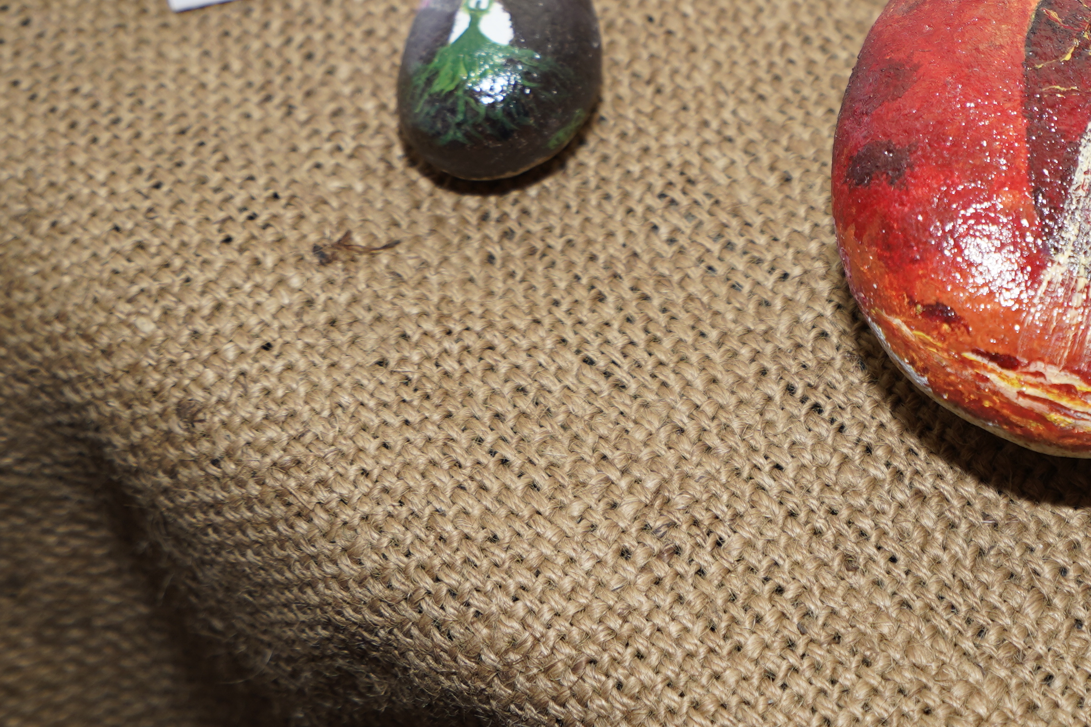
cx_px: 902
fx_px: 2667
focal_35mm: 88
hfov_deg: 22.7
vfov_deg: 15.1
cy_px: -104
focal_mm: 35
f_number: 4
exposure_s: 1/125
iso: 160
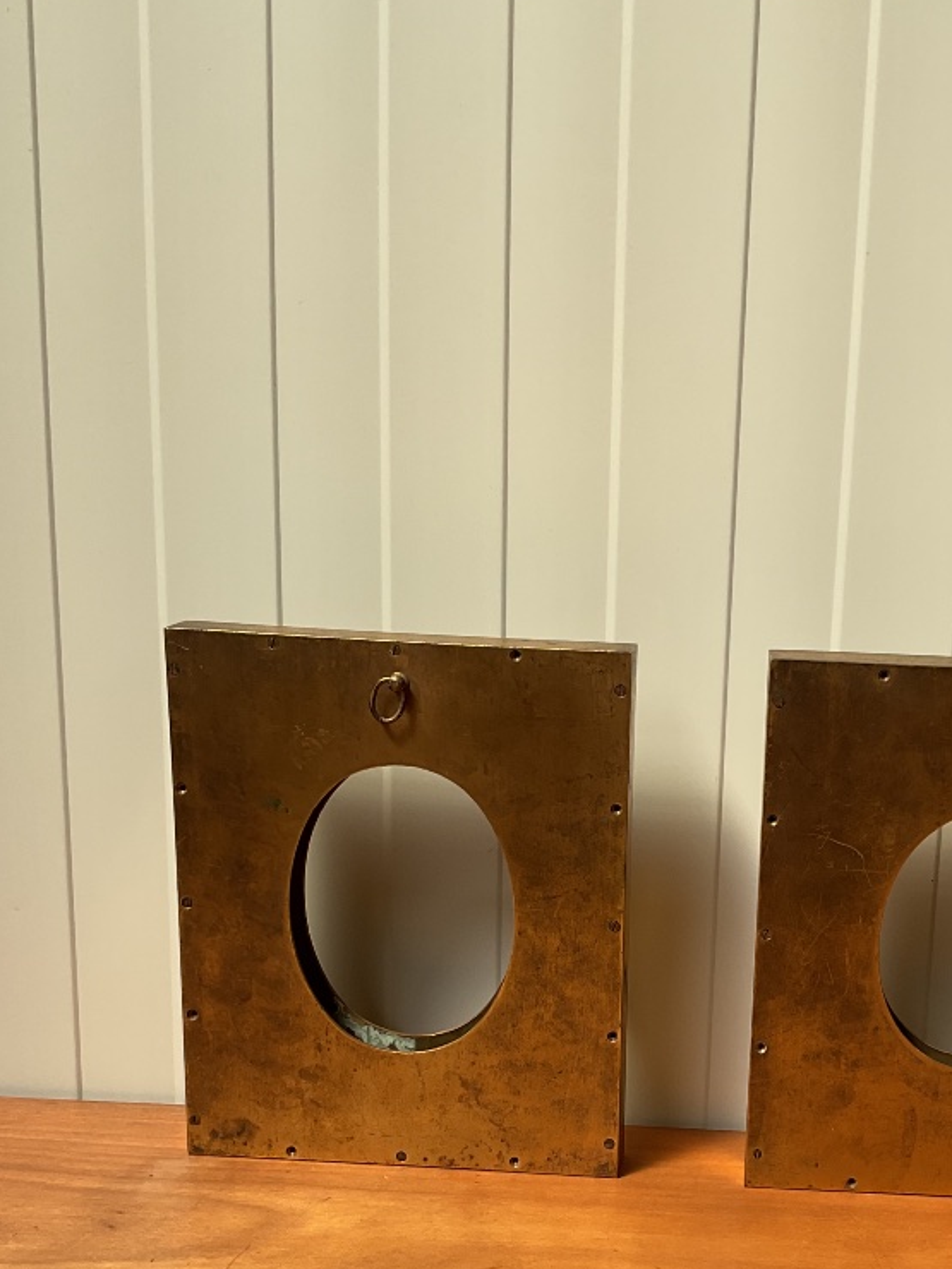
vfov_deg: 39.5
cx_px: 683
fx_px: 1723
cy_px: 924
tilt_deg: -13.9
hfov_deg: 30.5
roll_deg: -3.1
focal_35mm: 47
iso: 16
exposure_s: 1/322
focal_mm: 3
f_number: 1.8
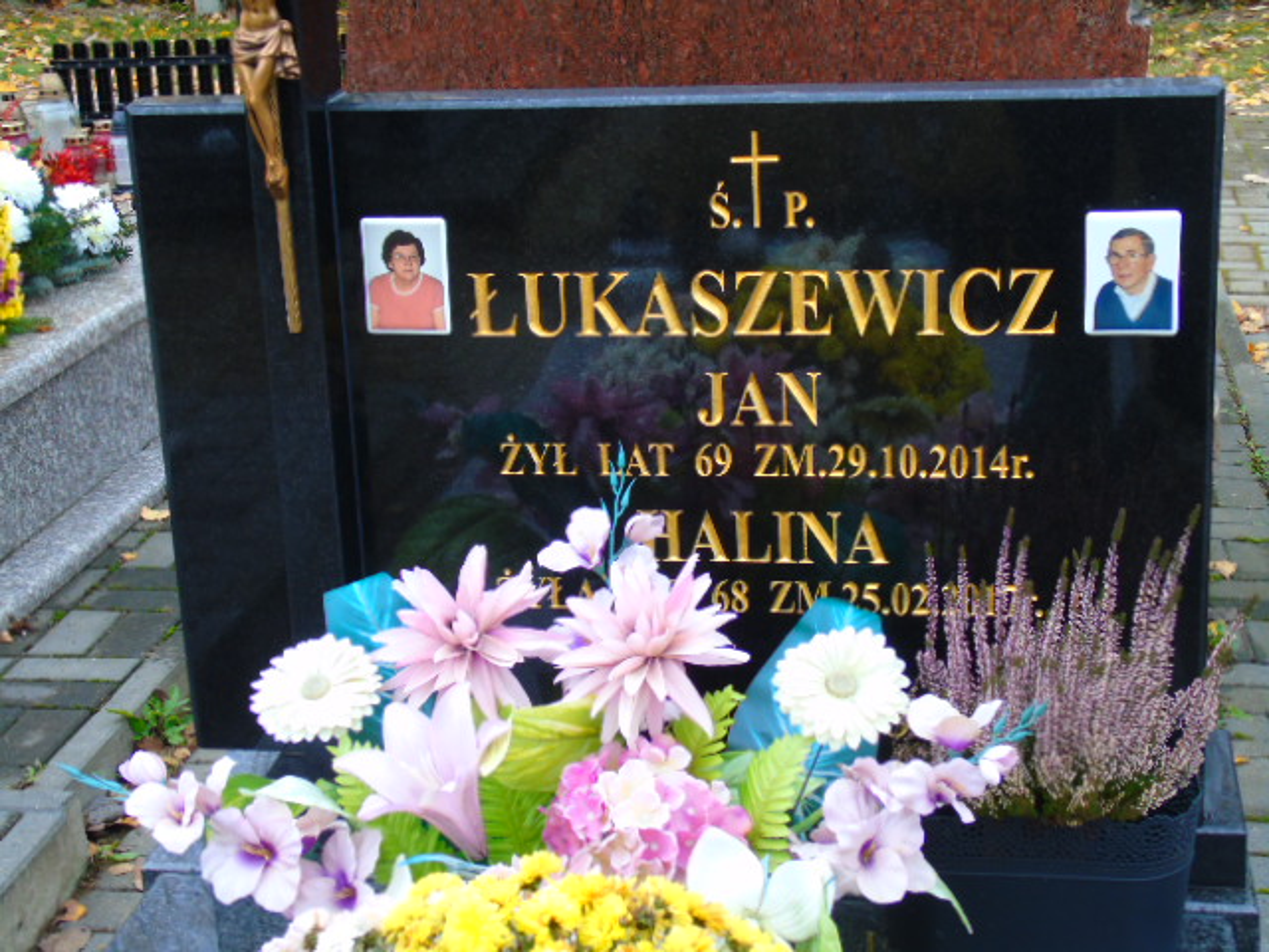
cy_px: 476
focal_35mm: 62
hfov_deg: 31.2
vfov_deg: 23.7
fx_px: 2273
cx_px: 634
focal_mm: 11
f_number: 4.5
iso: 160
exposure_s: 1/30
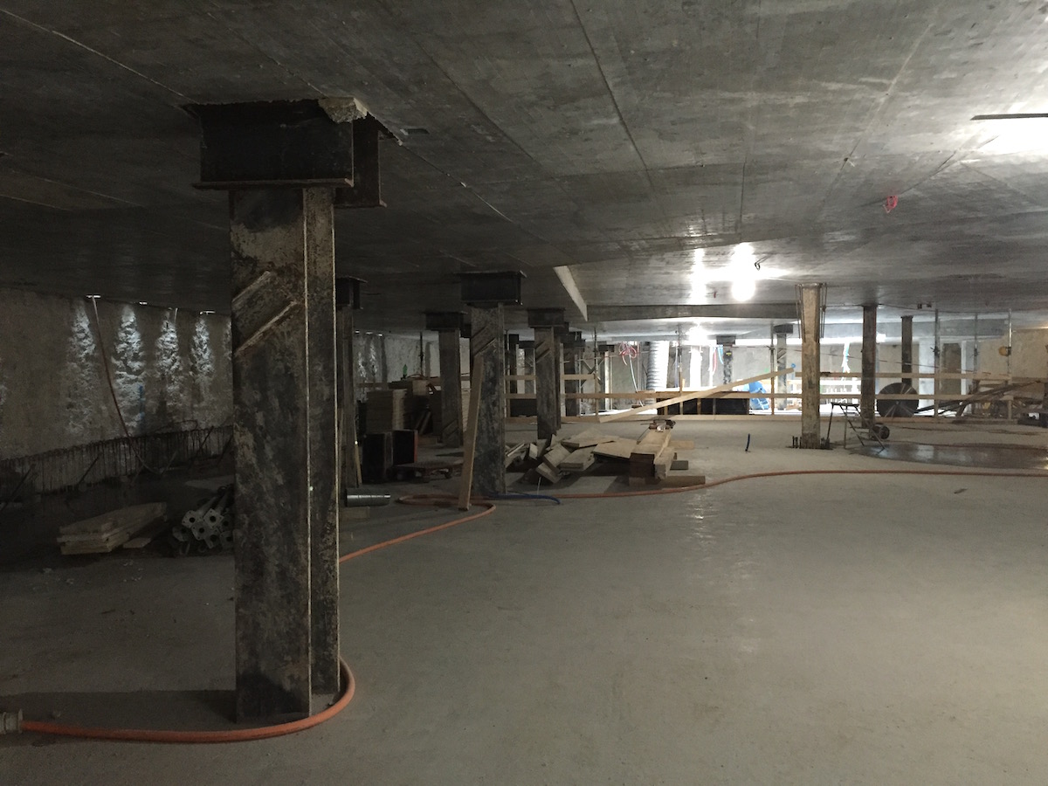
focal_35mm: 29
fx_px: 878
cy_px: 393
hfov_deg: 61.7
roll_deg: +0.4
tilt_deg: -1.7
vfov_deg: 48.2
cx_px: 524
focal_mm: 4.15
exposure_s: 1/17
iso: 500
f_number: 2.2
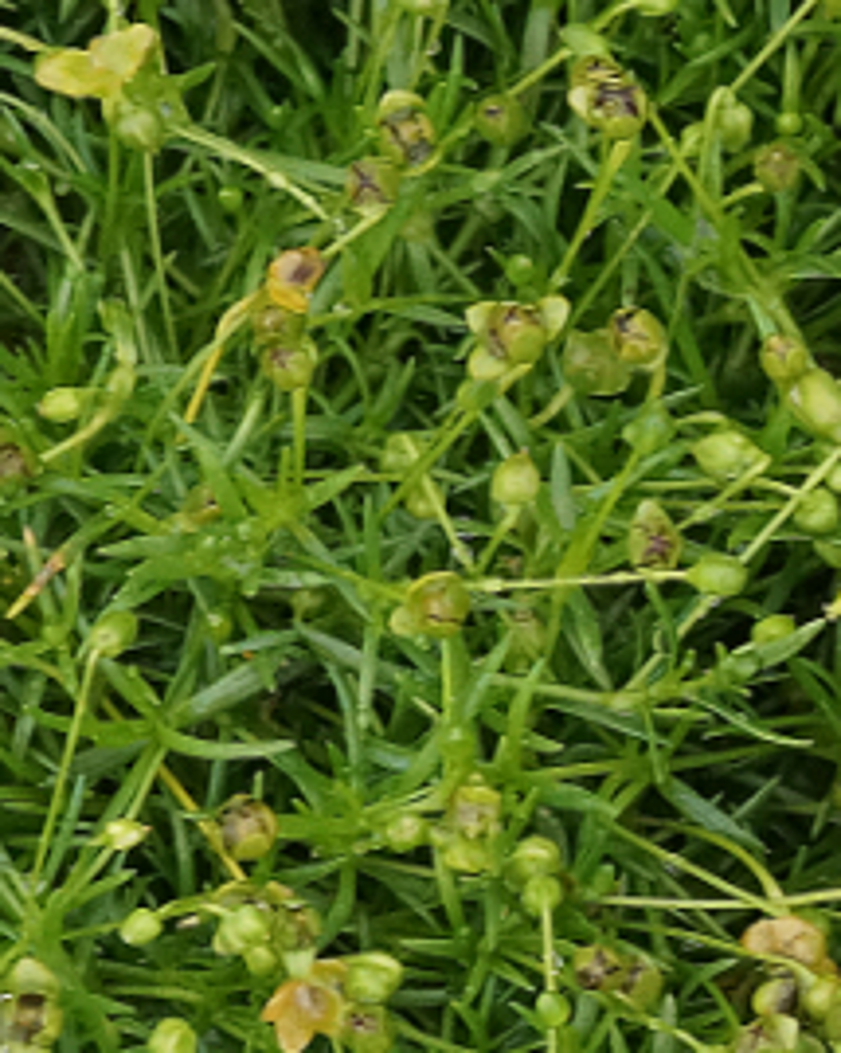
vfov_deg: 3.1
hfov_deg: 2.4
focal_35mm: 628
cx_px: 2163
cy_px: 881
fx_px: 19550
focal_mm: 100
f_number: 8
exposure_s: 1/160
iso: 1250
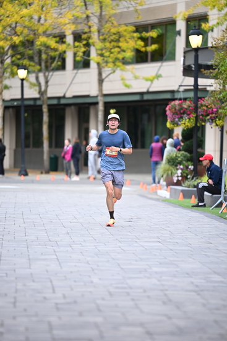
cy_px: 170
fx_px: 1843
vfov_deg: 10.5
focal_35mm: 195
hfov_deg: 7.0
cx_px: 114
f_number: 2.8
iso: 1000
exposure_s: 1/1250
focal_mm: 195
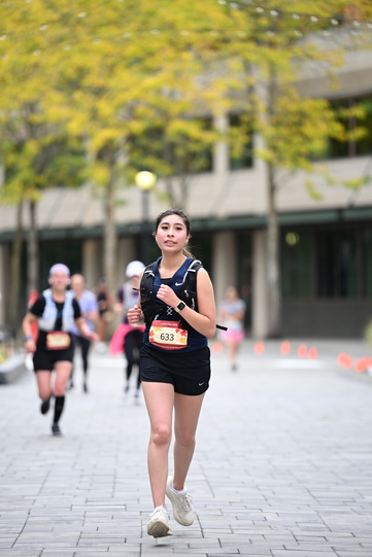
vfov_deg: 10.7
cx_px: 184
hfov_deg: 7.1
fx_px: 2989
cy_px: 280
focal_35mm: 193
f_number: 2.8
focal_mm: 190
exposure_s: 1/1600
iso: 640
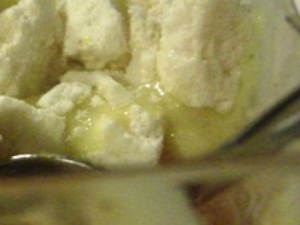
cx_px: -12
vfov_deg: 14.0
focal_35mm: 106
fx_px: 919
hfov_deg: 18.0
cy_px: 144
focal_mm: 7.5
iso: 1600
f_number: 2.7
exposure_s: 1/41.8
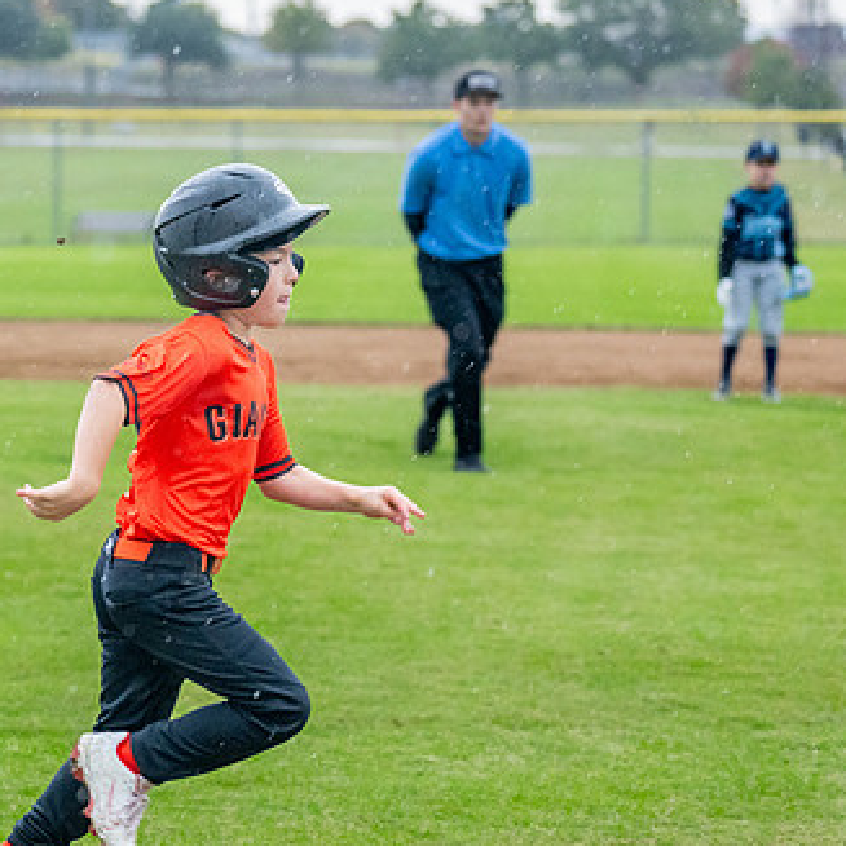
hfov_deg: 10.4
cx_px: 17
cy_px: 514
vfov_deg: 10.5
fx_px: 4618
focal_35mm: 167
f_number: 2.8
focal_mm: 70
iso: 1600
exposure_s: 1/1000
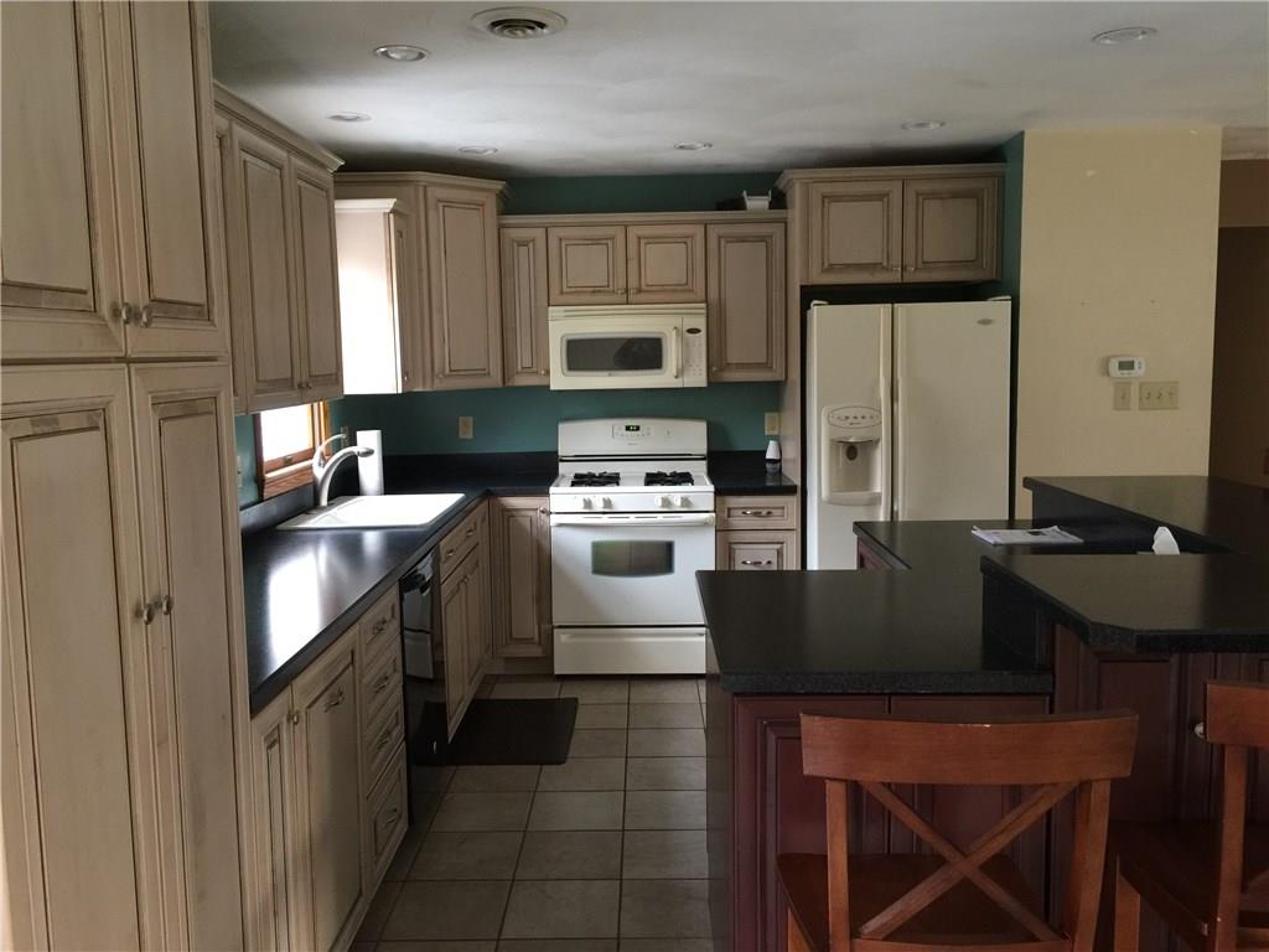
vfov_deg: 48.2
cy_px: 476
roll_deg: +1.0
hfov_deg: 61.7
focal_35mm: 29
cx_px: 634
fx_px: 1063
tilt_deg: -5.8
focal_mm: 4.15
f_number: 2.2
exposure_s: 1/15
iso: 100
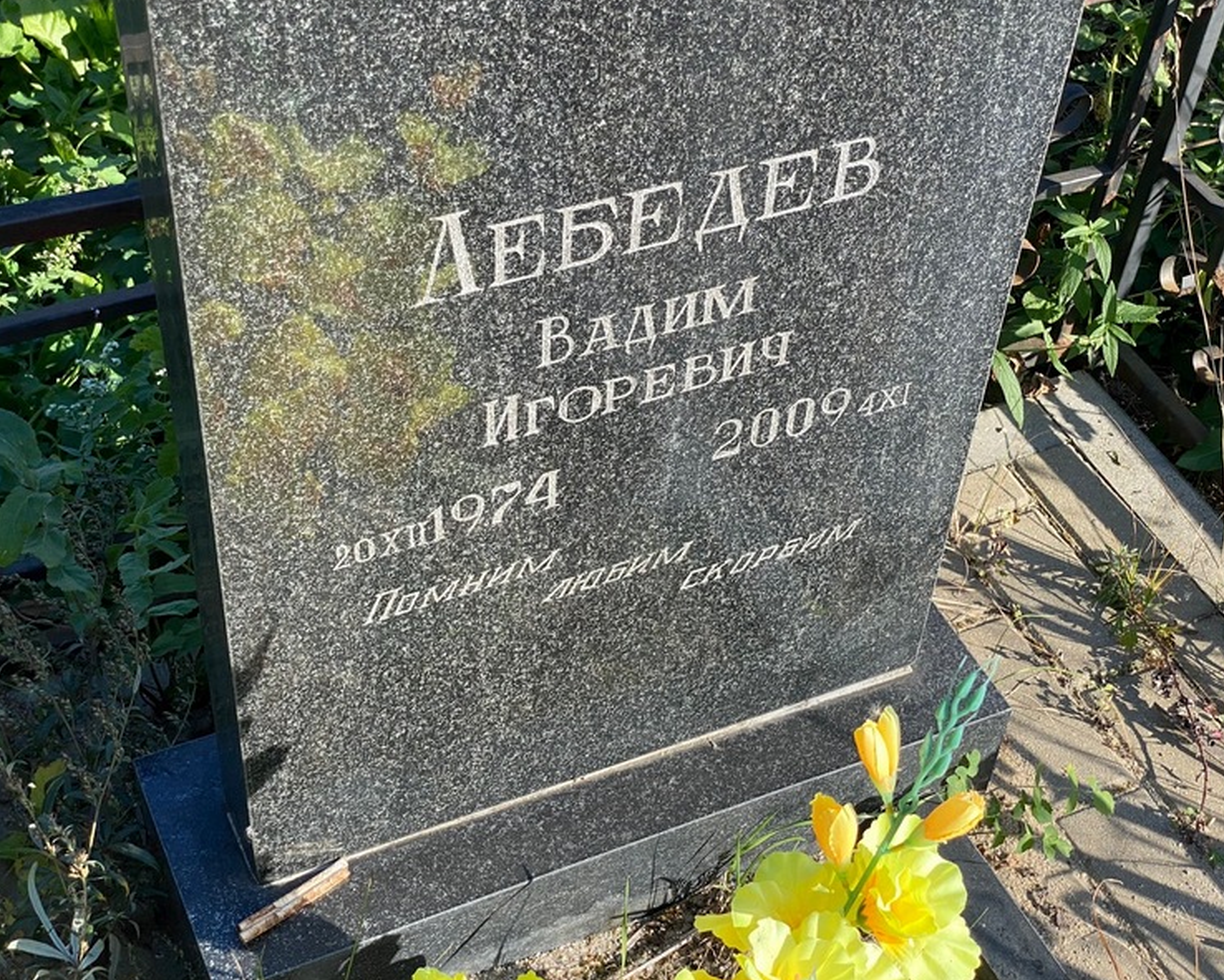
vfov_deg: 27.6
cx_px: 660
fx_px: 1993
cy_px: 489
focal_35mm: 55
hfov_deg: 34.1
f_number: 2
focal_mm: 6
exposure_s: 1/428
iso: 20
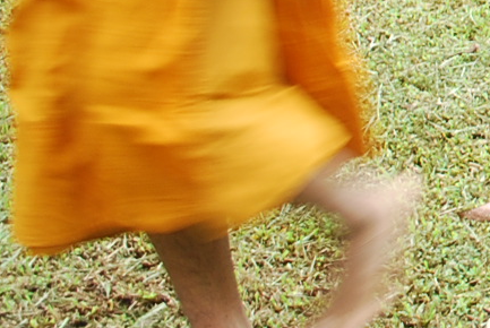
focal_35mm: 134
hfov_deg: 13.2
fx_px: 1826
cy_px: -360
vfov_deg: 9.5
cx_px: 988
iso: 200
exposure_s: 1/40
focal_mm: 20
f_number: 4
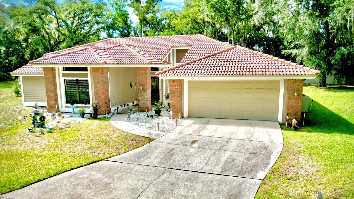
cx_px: 179
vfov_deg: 42.8
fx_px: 253
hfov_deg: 69.8
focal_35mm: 27
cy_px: 112
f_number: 1.7
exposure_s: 1/3000
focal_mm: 6.72
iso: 140
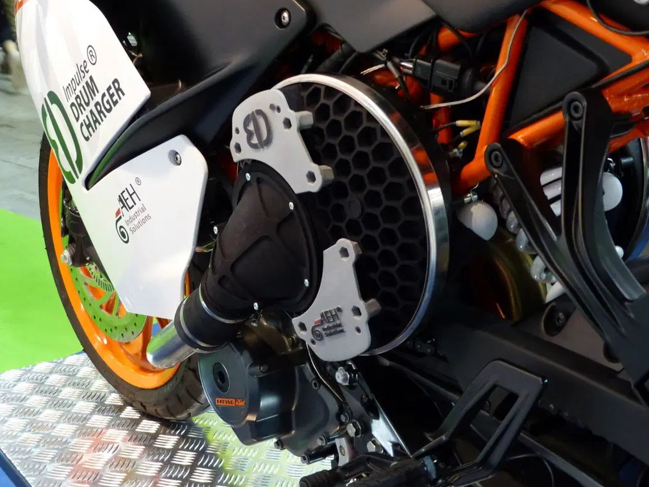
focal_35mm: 62
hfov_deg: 31.2
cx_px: 281
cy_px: 231
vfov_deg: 23.7
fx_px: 1163
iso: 400
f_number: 2.8
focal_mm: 9.8
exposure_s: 1/20
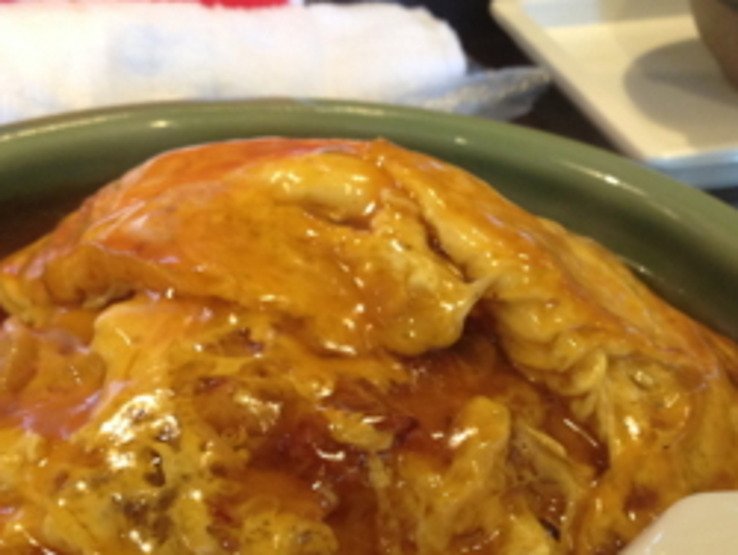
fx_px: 1408
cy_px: 509
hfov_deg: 29.4
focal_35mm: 66
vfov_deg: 21.7
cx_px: 390
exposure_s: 1/20
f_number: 2.4
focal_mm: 4.13
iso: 100
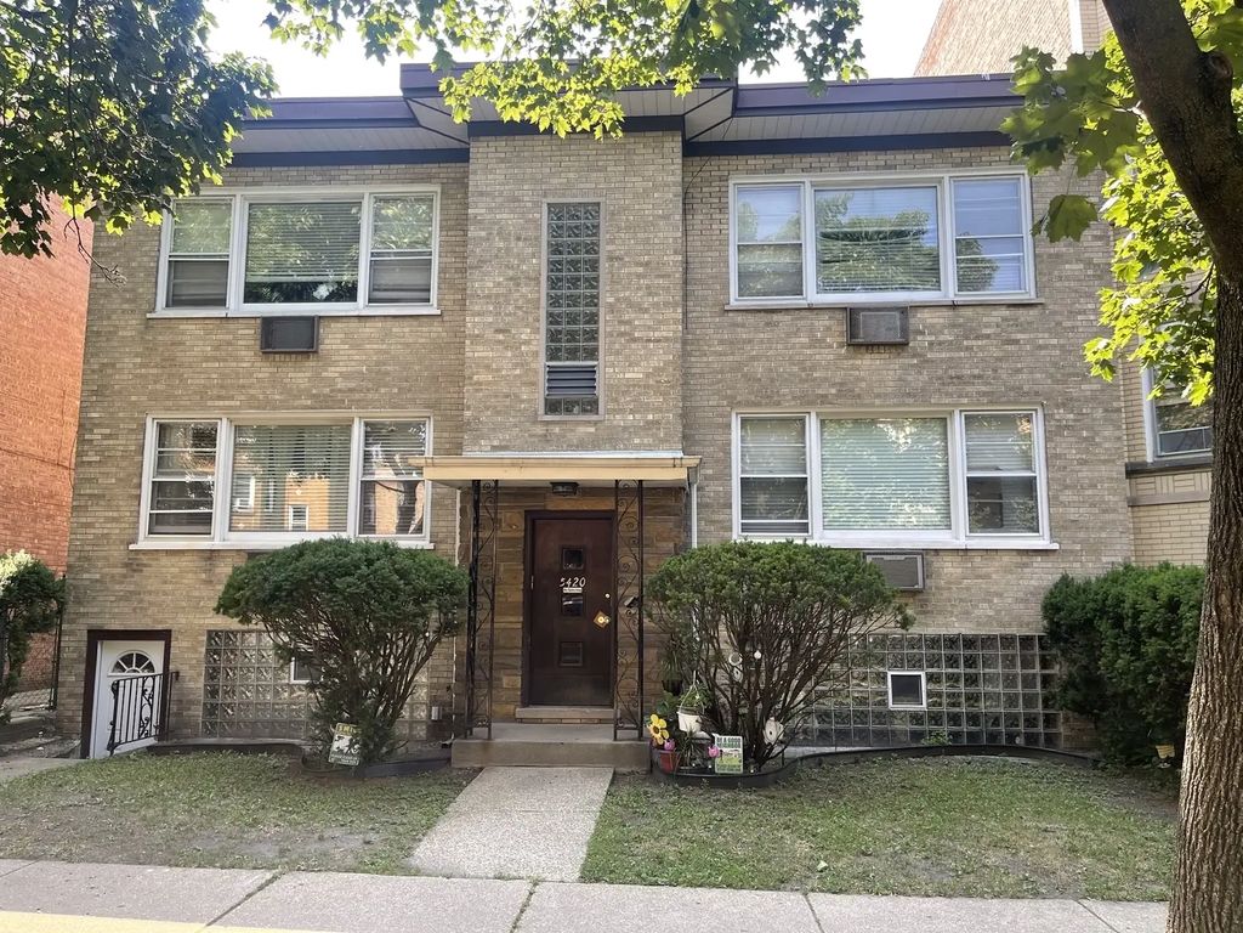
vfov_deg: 54.9
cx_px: 622
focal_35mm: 25
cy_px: 466
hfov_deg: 69.4
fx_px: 898
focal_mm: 5.1
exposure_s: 1/292
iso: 32
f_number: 1.6
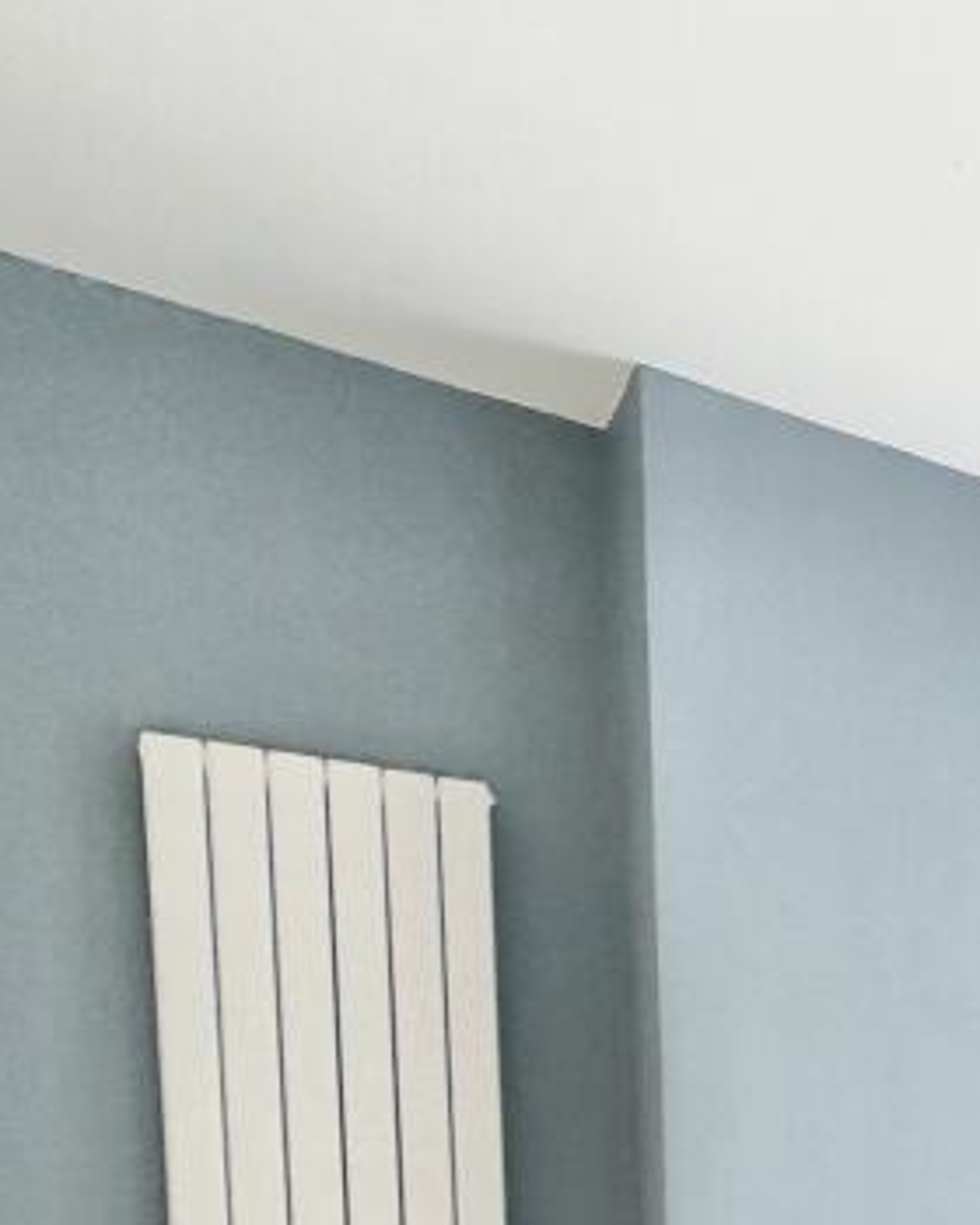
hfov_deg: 21.8
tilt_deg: -4.4
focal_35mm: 40
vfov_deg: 39.2
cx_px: 1788
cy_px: 1281
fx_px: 1450
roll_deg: +0.6
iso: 200
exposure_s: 1/121
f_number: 2.2
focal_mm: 2.22
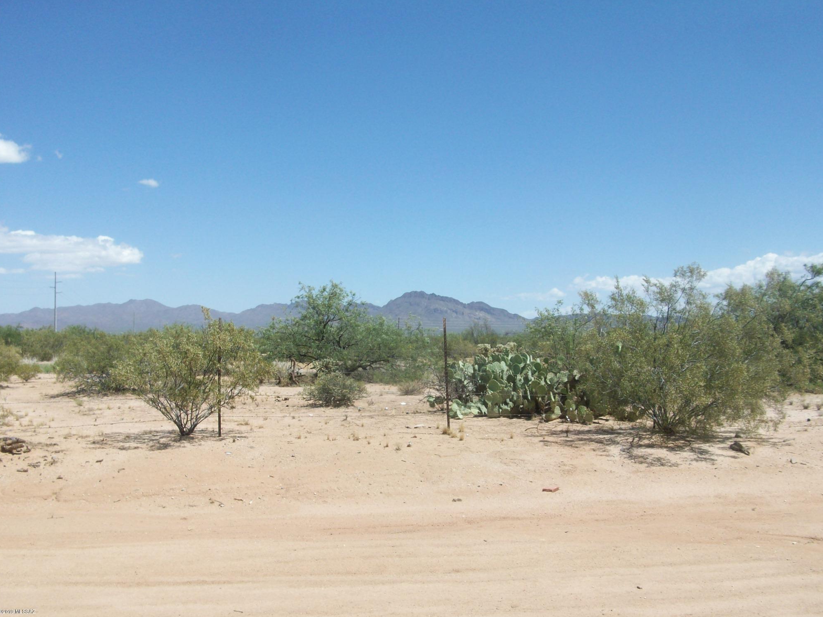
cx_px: 420
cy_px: 315
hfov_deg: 52.6
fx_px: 832
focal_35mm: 35
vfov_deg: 40.7
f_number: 5.5
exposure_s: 1/372
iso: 64
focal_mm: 5.7
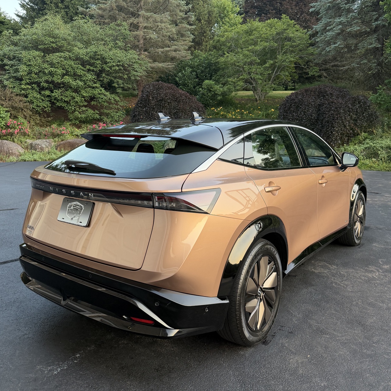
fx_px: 371
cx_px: 196
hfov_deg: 55.6
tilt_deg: -6.2
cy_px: 158
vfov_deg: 55.2
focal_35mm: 29
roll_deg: +1.0
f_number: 1.78
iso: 125
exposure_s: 1/121
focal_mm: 6.76
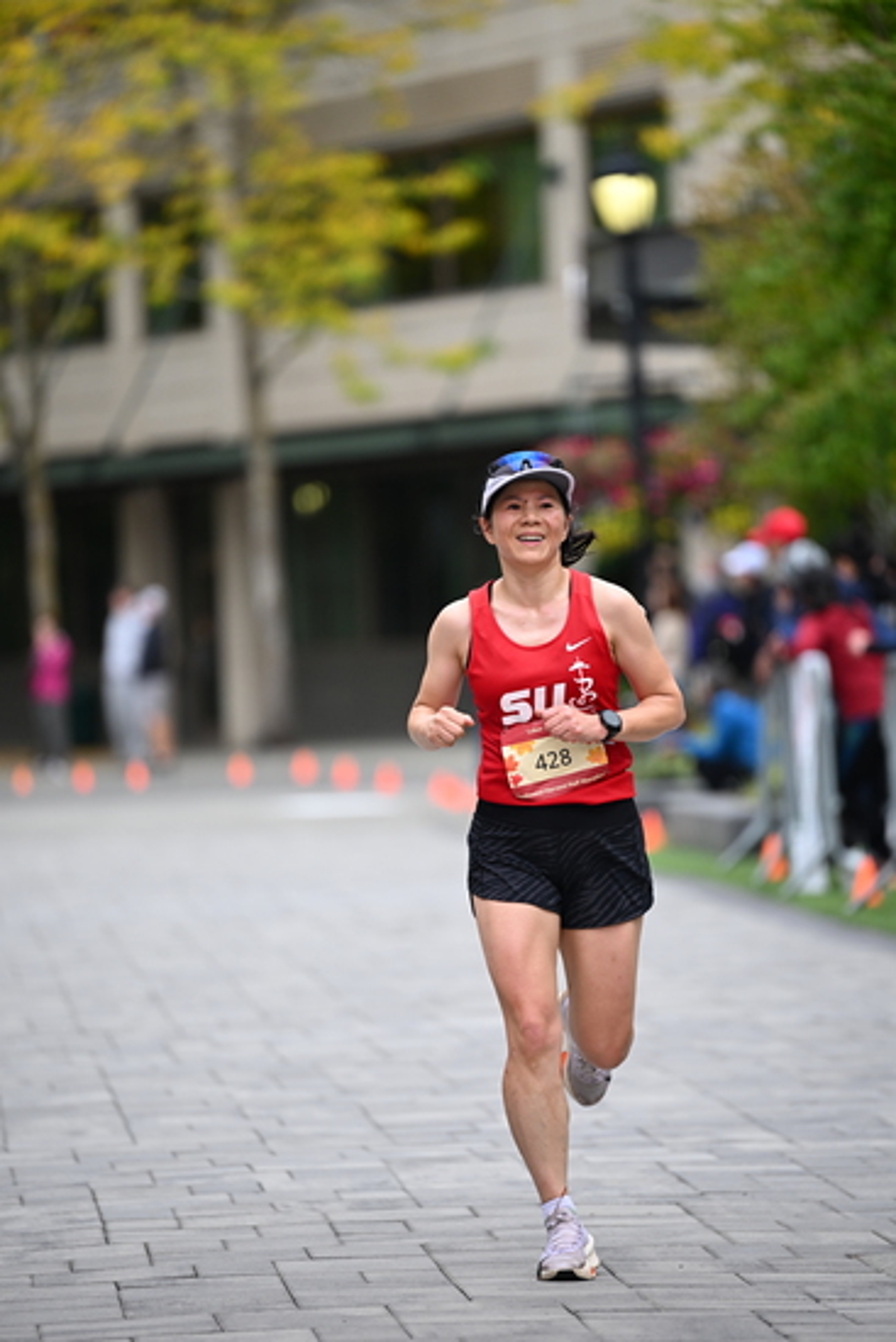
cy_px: 671
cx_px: 448
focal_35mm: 200
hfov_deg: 6.9
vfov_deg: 10.3
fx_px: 7461
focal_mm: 200
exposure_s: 1/2000
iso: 640
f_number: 2.8
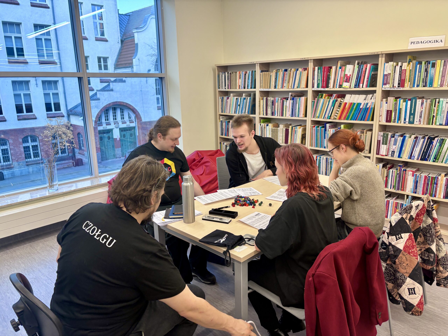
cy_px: 168
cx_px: 224
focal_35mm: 26
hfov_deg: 67.3
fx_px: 336
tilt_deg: -14.5
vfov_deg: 53.1
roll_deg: +0.8
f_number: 1.6
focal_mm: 5.96
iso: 80
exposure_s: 1/50
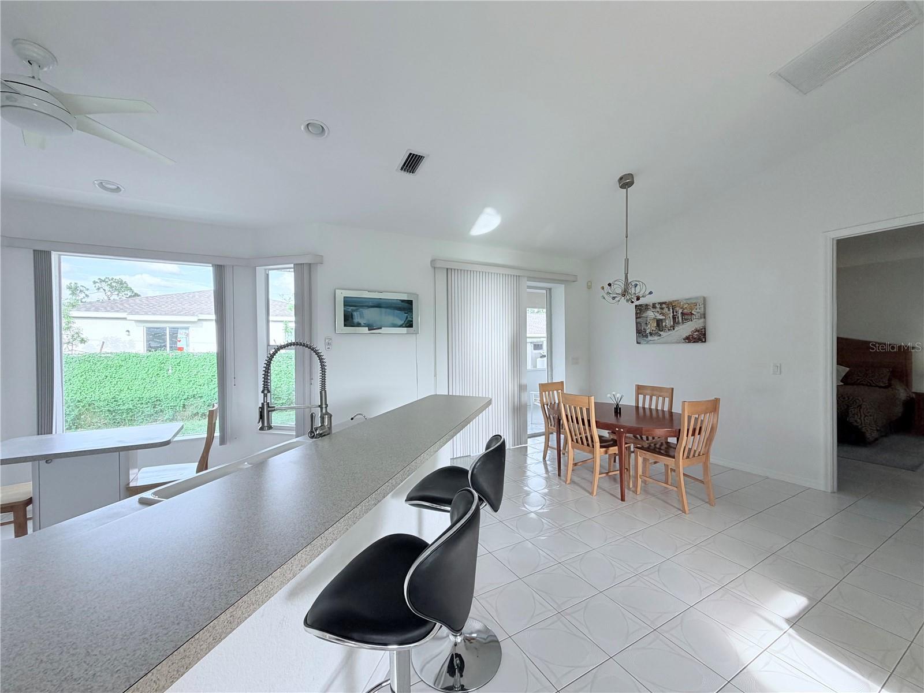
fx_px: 374
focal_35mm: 14
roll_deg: +0.7
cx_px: 462
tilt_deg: -0.1
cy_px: 346
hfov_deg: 102.1
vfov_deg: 85.7
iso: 80
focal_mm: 2.22
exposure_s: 1/121
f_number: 2.2
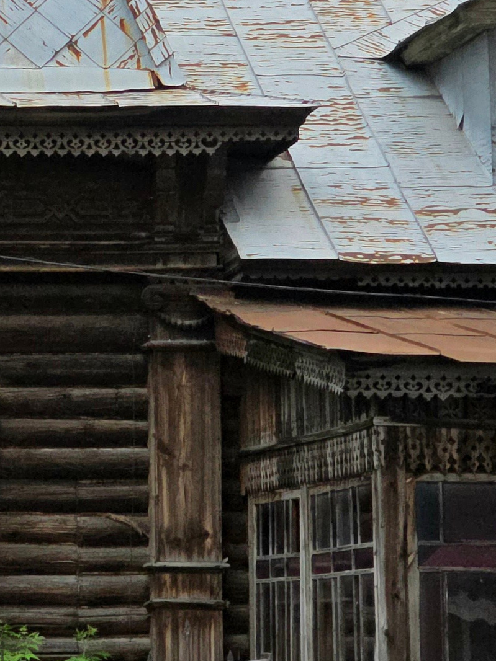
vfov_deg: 8.9
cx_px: -174
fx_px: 4224
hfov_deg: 6.7
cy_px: 149
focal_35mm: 221
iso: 50
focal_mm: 7.9
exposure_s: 1/1111
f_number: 2.4
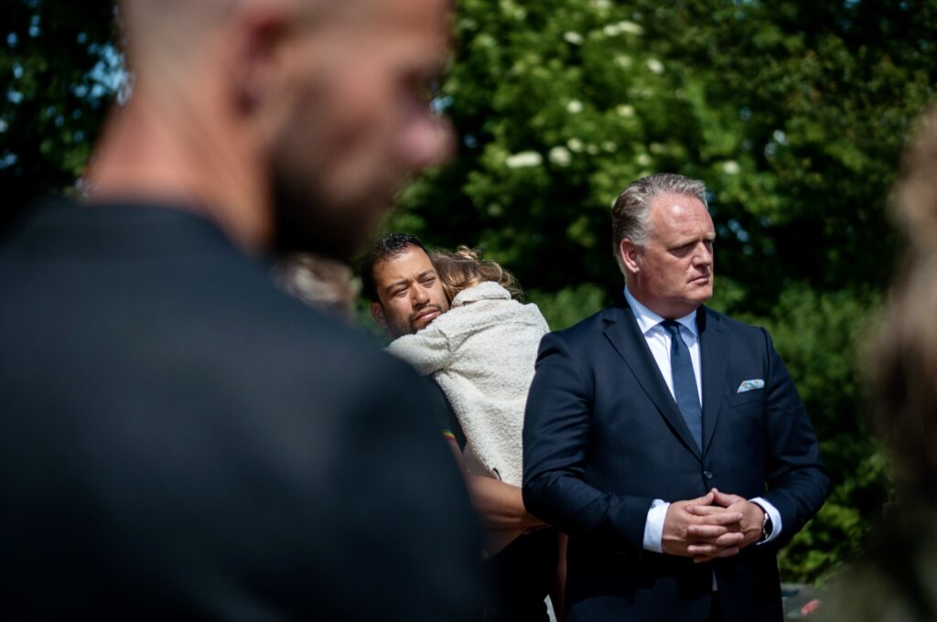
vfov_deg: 8.7
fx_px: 4094
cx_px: 468
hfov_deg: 13.1
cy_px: 311
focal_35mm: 158
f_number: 2.8
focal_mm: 105
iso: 200
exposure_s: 1/4000
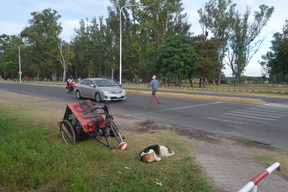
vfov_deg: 47.9
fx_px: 216
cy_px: 96
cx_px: 144
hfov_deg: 67.4
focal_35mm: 27
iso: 220
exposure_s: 1/125
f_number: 5.6
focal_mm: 18
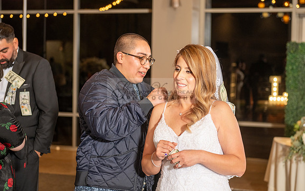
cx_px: 153
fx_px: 598
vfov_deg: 18.1
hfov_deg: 28.6
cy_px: 91
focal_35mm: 72
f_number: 3.5
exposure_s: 1/160
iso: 800
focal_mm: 70
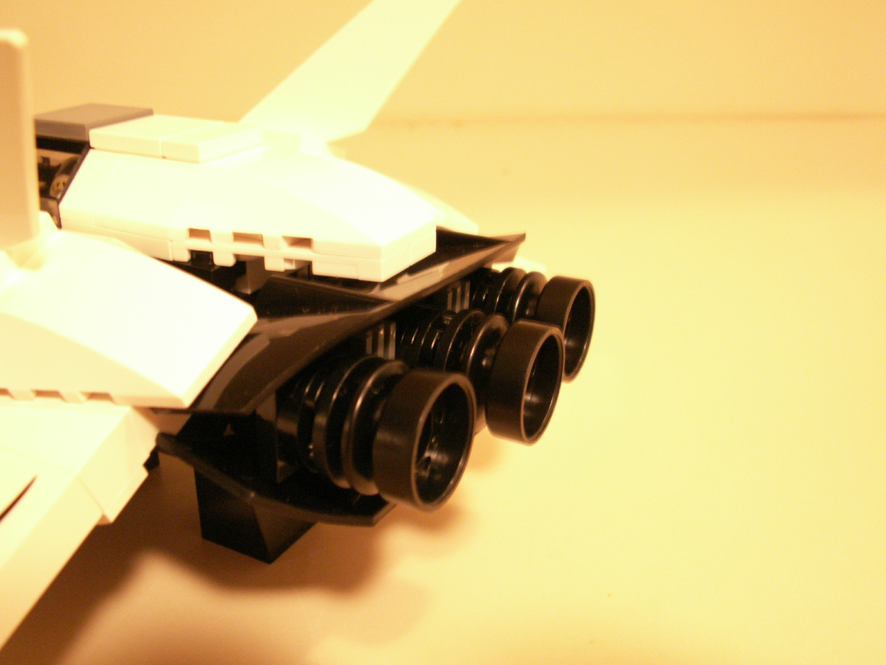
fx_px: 896
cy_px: 332
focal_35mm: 35
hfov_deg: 52.6
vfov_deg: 40.7
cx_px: 443
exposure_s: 1/3
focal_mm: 5.86
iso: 160
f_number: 2.8
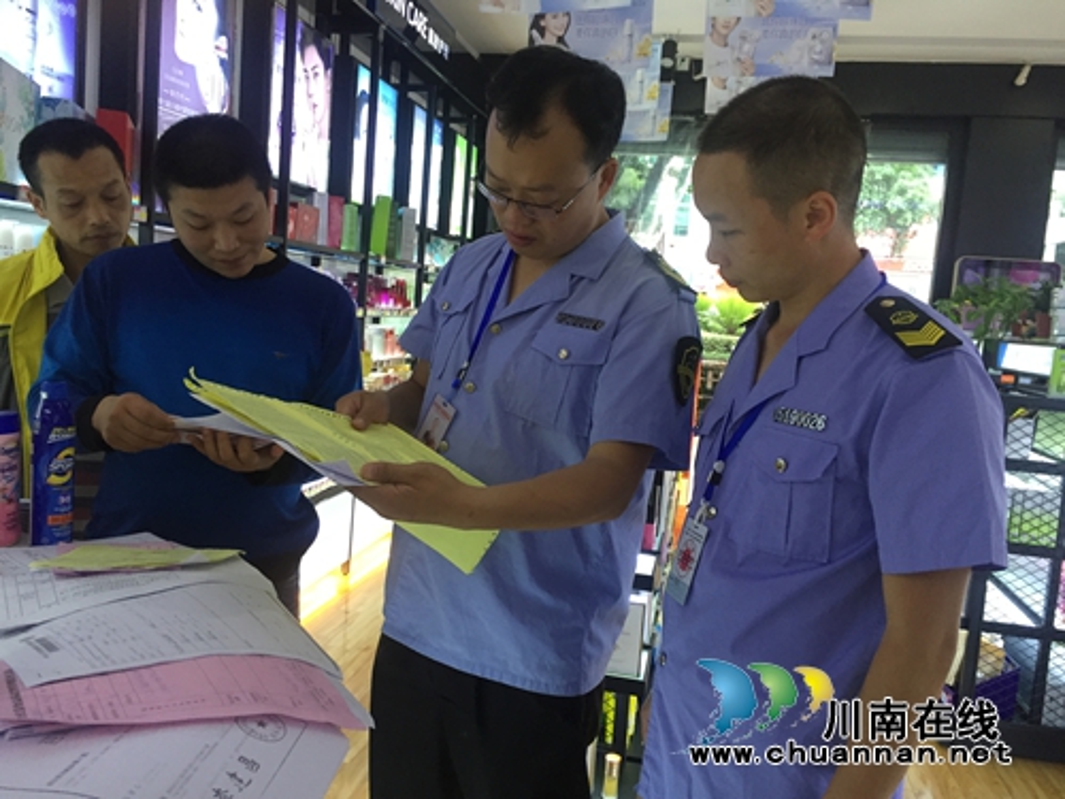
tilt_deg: -5.5
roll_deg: -5.6
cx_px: 532
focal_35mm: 29
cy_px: 400
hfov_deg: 61.7
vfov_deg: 48.2
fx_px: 892
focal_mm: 4.15
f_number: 2.2
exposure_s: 1/33
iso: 80
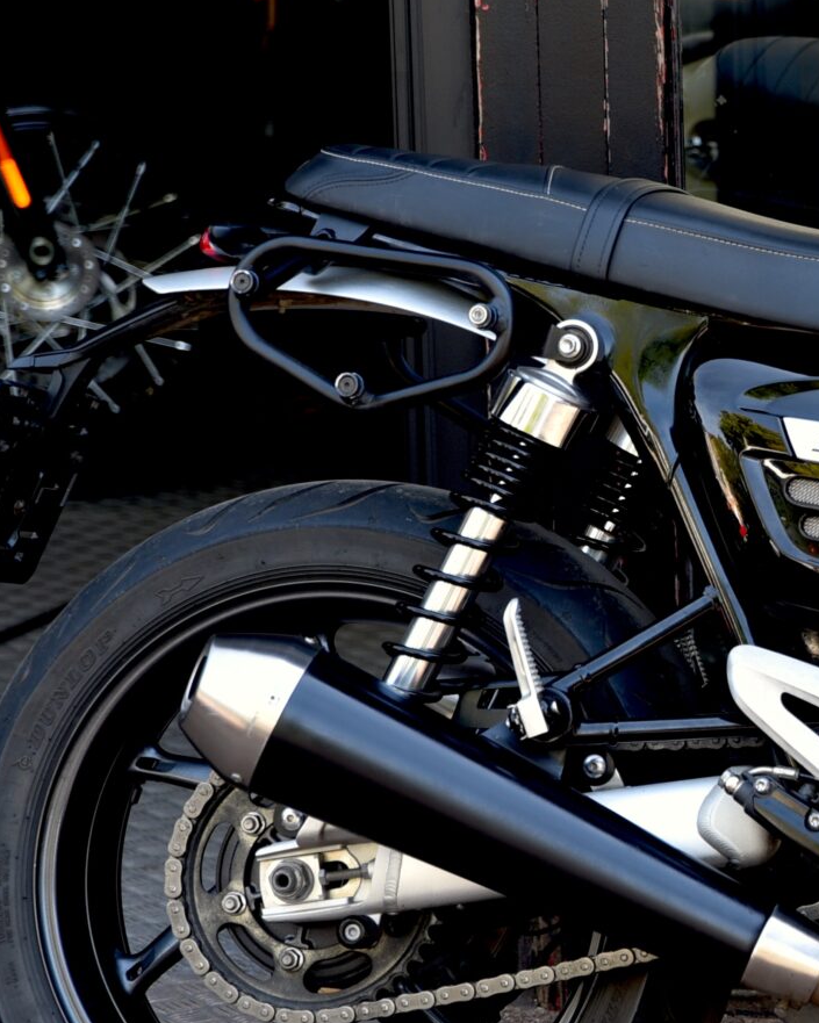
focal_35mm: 191
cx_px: 1259
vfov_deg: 10.1
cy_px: 551
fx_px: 5786
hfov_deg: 7.9
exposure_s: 1/60
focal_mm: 70
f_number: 4
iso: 100
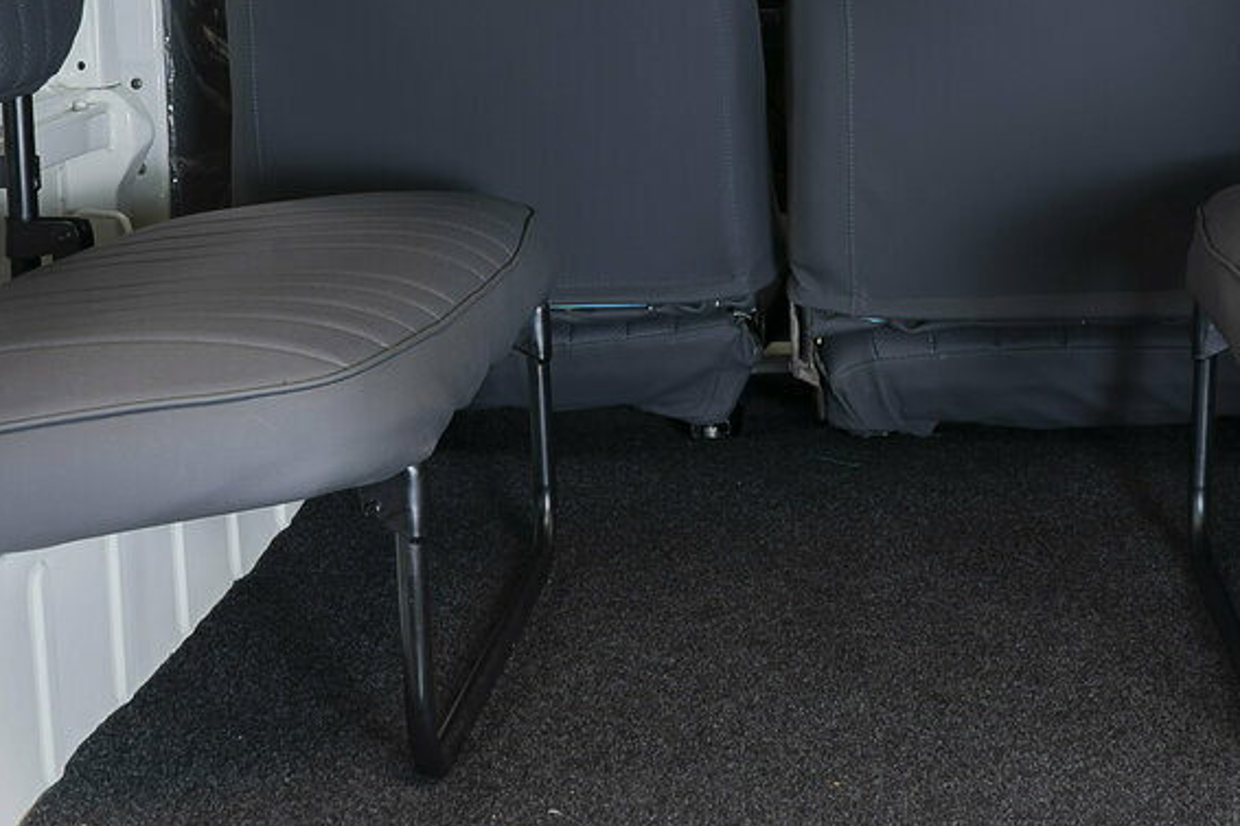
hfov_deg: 28.7
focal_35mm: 70
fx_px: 2410
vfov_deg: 19.2
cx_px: 819
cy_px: 114
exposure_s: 1.3
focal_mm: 33
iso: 250
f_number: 10
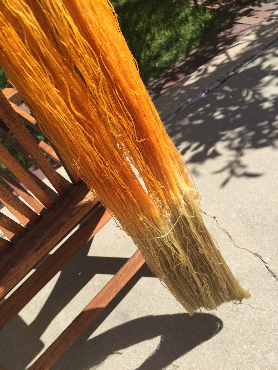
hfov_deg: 48.2
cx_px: 139
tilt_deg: -44.5
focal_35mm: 29
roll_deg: +29.9
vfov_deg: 61.7
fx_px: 311
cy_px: 185
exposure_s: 1/1464
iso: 32
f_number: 2.2
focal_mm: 4.15
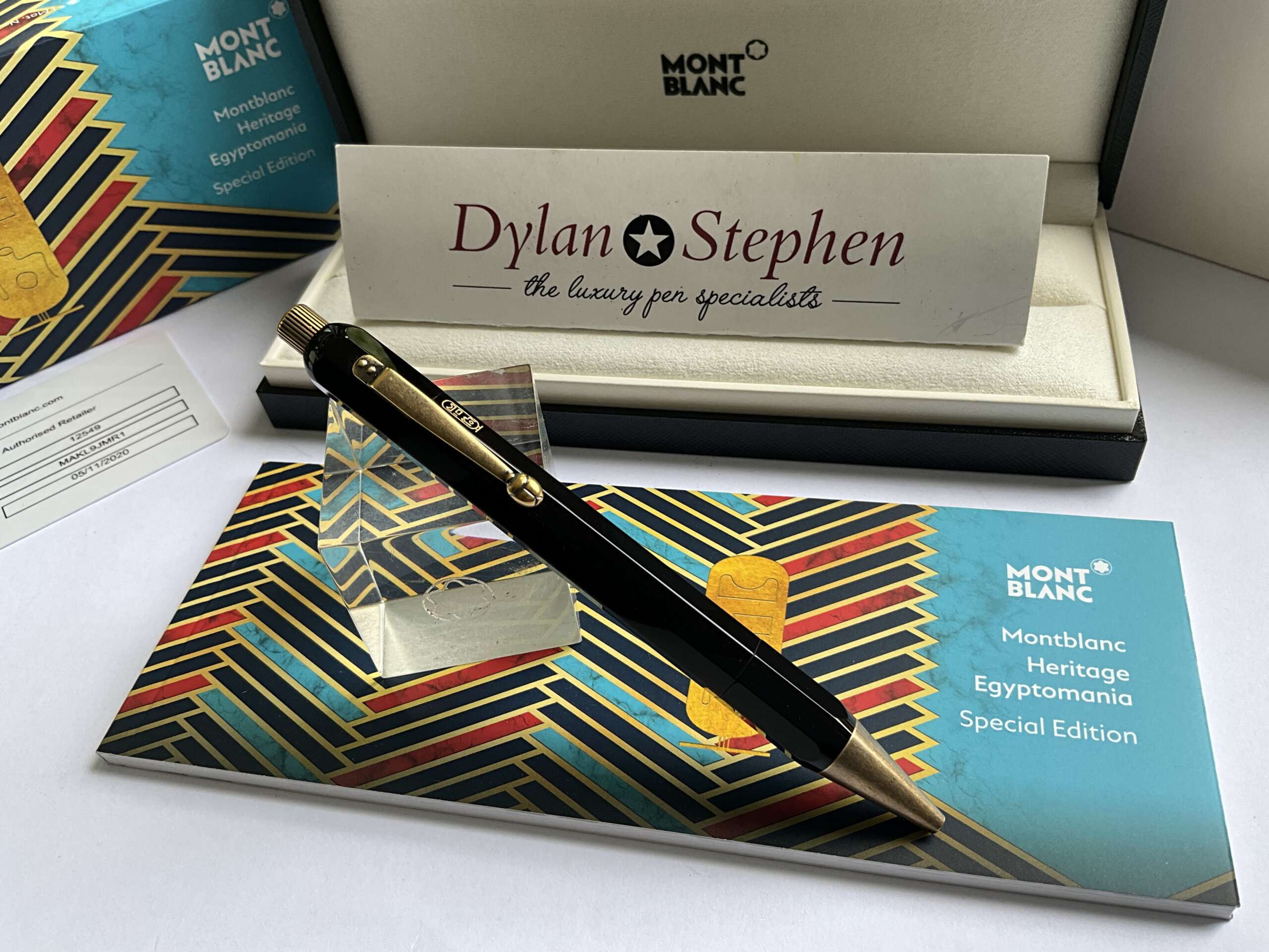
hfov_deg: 61.7
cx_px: 634
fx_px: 1063
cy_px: 476
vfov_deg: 48.2
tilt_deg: -47.1
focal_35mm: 29
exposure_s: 1/122
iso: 25
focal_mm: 3
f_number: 1.8
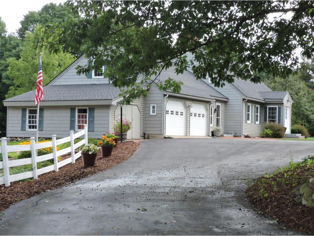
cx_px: 157
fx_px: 390
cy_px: 118
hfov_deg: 43.8
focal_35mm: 43
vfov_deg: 33.6
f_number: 3.4
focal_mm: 7.7
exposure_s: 1/1250
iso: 720
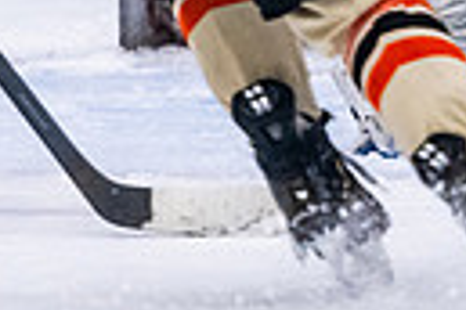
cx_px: 764
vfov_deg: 1.3
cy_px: -248
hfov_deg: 1.9
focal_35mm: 1072
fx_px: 13875
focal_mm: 175
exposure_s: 1/640
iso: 3200
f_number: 3.2
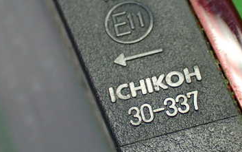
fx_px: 594
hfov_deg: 23.0
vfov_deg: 14.5
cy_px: 89
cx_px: 153
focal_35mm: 90
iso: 800
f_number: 3.2
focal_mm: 9.01
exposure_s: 1/100
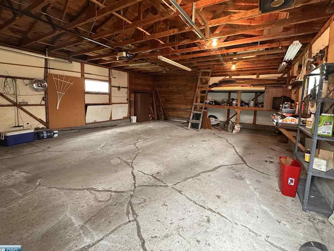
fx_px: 154
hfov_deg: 94.5
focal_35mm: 16
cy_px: 113
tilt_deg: -5.3
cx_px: 171
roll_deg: -1.6
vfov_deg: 77.9
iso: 500
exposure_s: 1/60
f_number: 2.2
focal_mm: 2.22
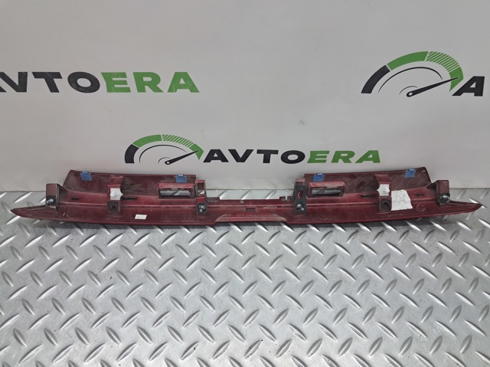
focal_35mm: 27
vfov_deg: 51.3
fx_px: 382
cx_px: 245
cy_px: 184
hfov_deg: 65.4
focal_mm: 4
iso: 80
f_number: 1.8
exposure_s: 1/50
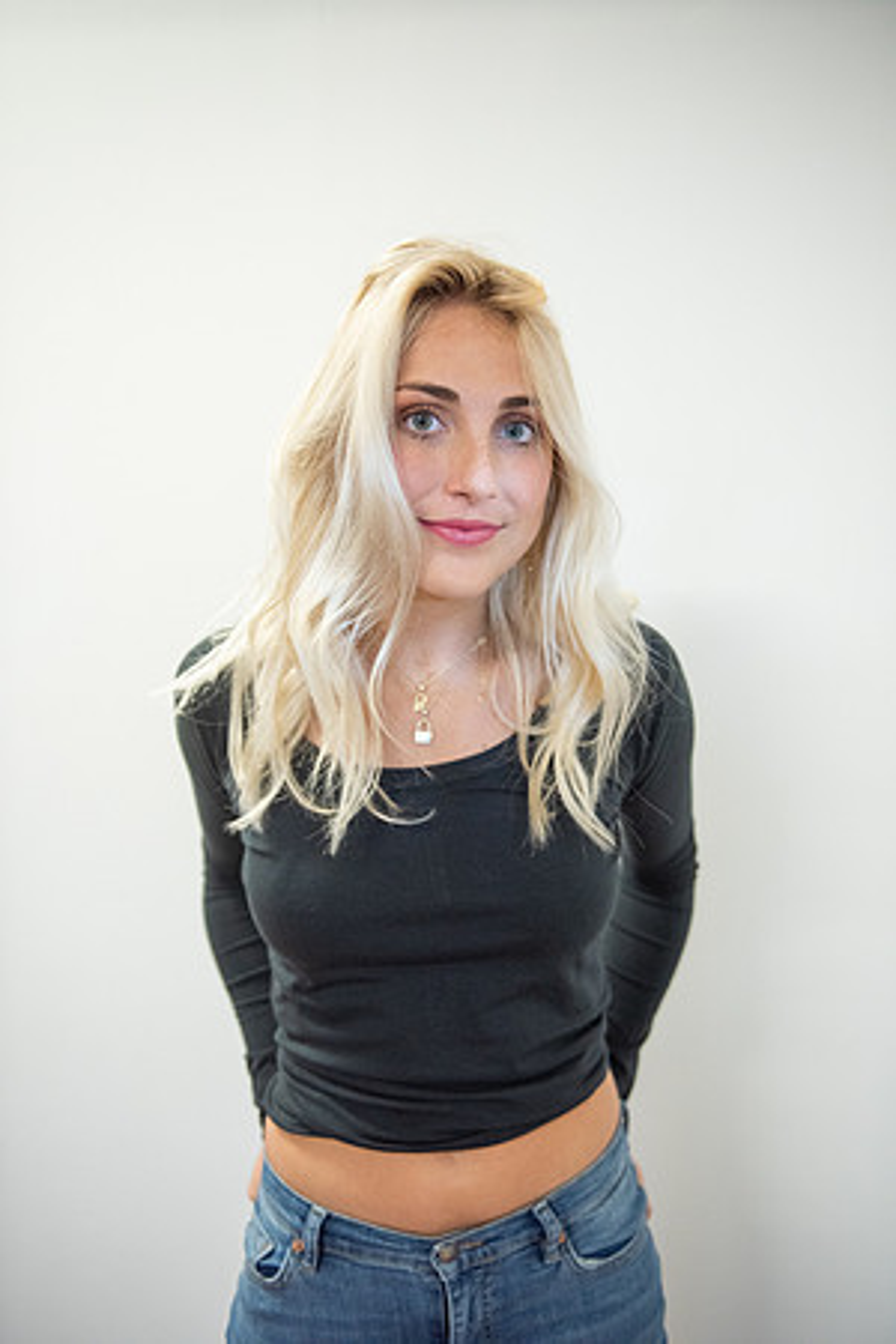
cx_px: 448
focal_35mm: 29
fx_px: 1083
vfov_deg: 63.7
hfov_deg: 45.0
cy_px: 672
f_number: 2.8
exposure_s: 1/160
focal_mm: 29
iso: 2000
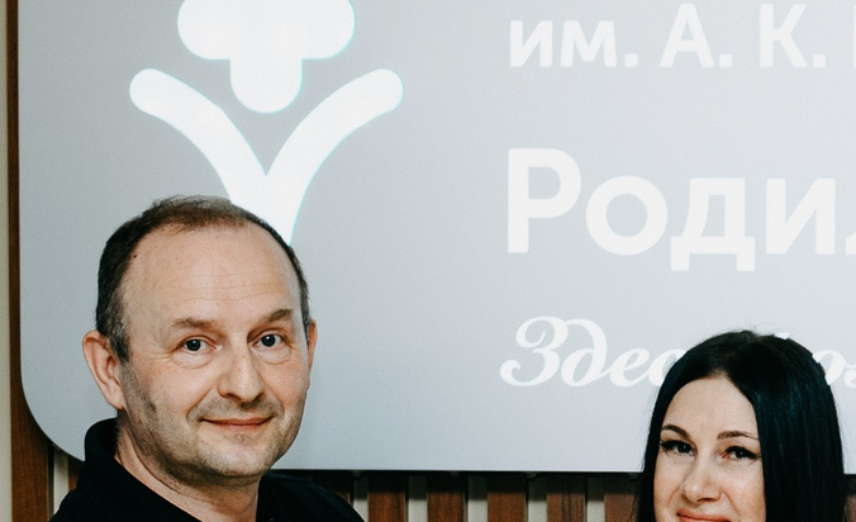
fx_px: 3591
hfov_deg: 13.4
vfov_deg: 8.1
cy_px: 840
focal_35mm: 155
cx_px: 878
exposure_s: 1/160
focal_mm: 35
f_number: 4
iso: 200
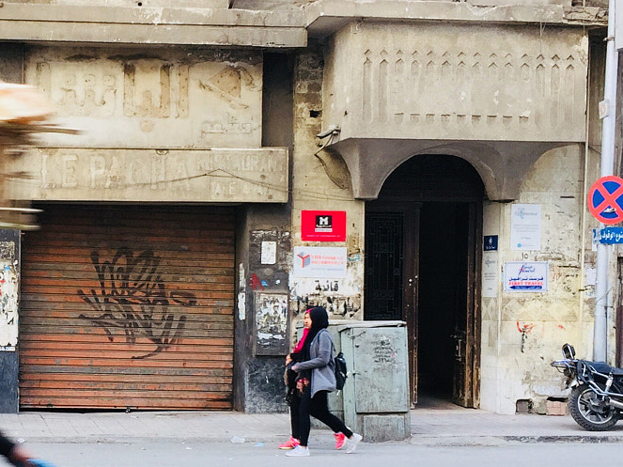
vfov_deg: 20.9
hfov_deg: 26.7
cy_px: 304
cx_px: 39
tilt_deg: -0.7
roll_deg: -2.3
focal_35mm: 70
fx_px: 1260
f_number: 2.2
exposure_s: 1/100
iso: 40
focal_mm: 4.15
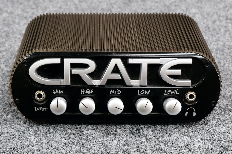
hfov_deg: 67.4
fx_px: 174
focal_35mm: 27
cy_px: 77
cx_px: 116
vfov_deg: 47.9
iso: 400
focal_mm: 18
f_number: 2.8
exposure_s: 1/26
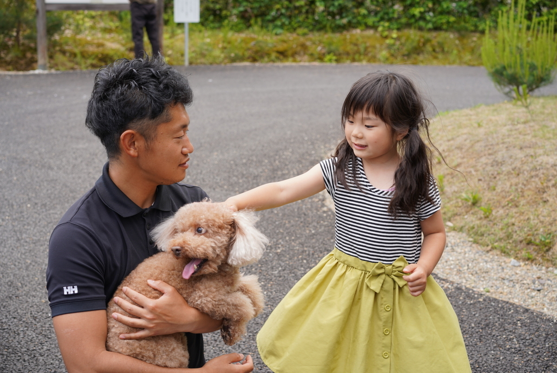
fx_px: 852
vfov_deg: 24.7
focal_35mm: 55
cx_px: 278
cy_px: 186
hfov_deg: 36.2
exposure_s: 1/160
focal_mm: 55
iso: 100
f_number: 5
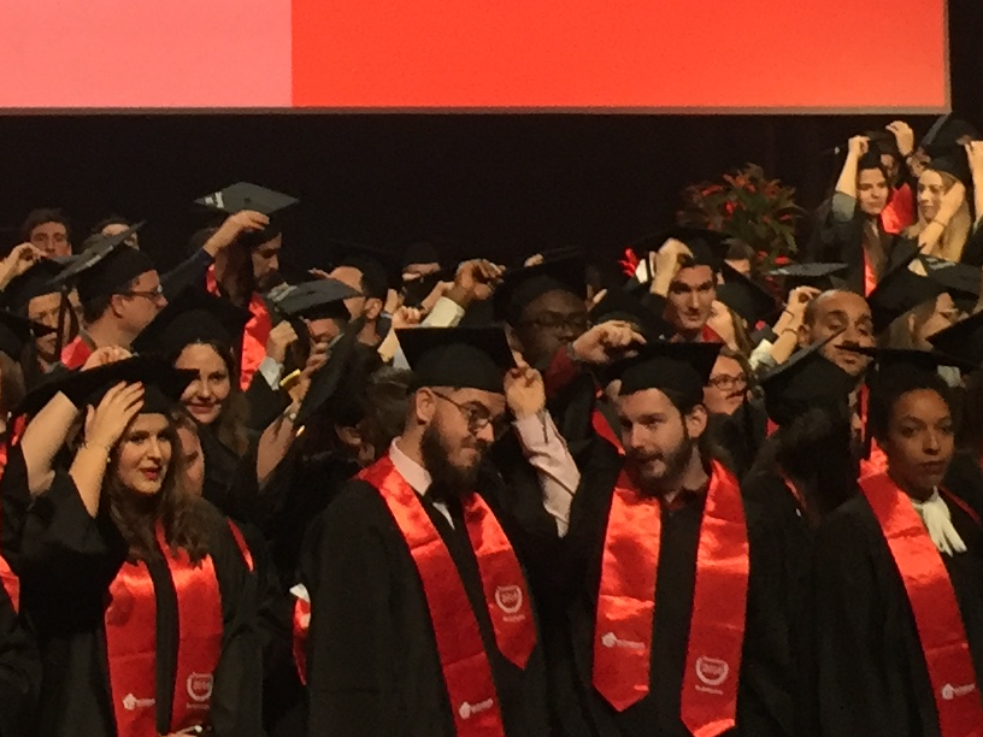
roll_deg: -0.2
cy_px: -86
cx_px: 161
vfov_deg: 12.5
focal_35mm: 116
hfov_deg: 16.8
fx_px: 3294
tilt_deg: +3.2
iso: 125
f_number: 2.2
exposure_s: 1/33
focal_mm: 4.15
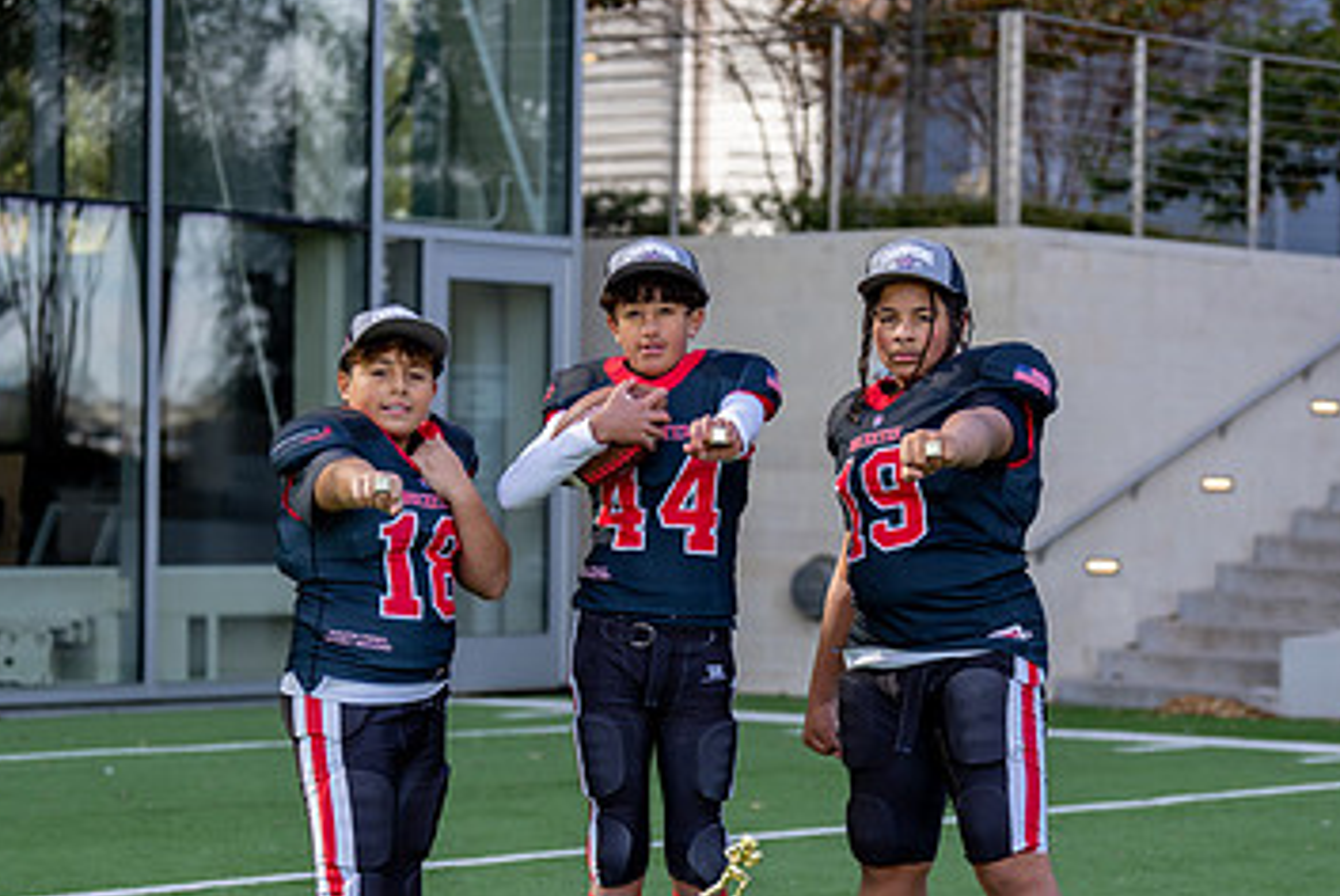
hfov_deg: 17.8
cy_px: 644
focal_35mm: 115
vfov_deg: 11.9
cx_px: 706
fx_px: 4284
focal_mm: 70
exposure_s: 1/500
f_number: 2.8
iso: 100
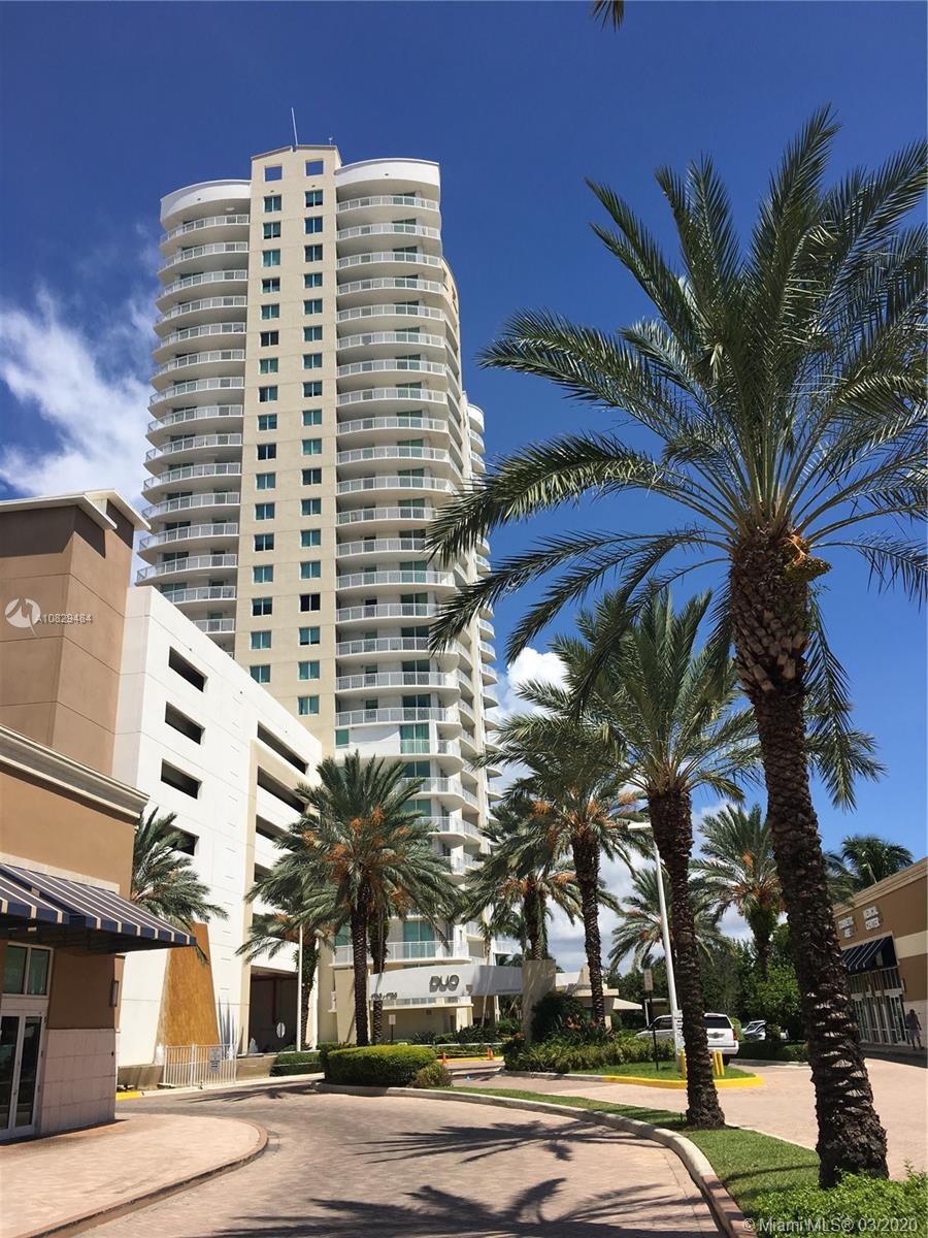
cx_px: 464
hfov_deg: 48.2
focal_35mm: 29
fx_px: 1037
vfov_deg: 61.7
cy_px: 619
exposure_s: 1/2564
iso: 25
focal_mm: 4.15
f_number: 2.2
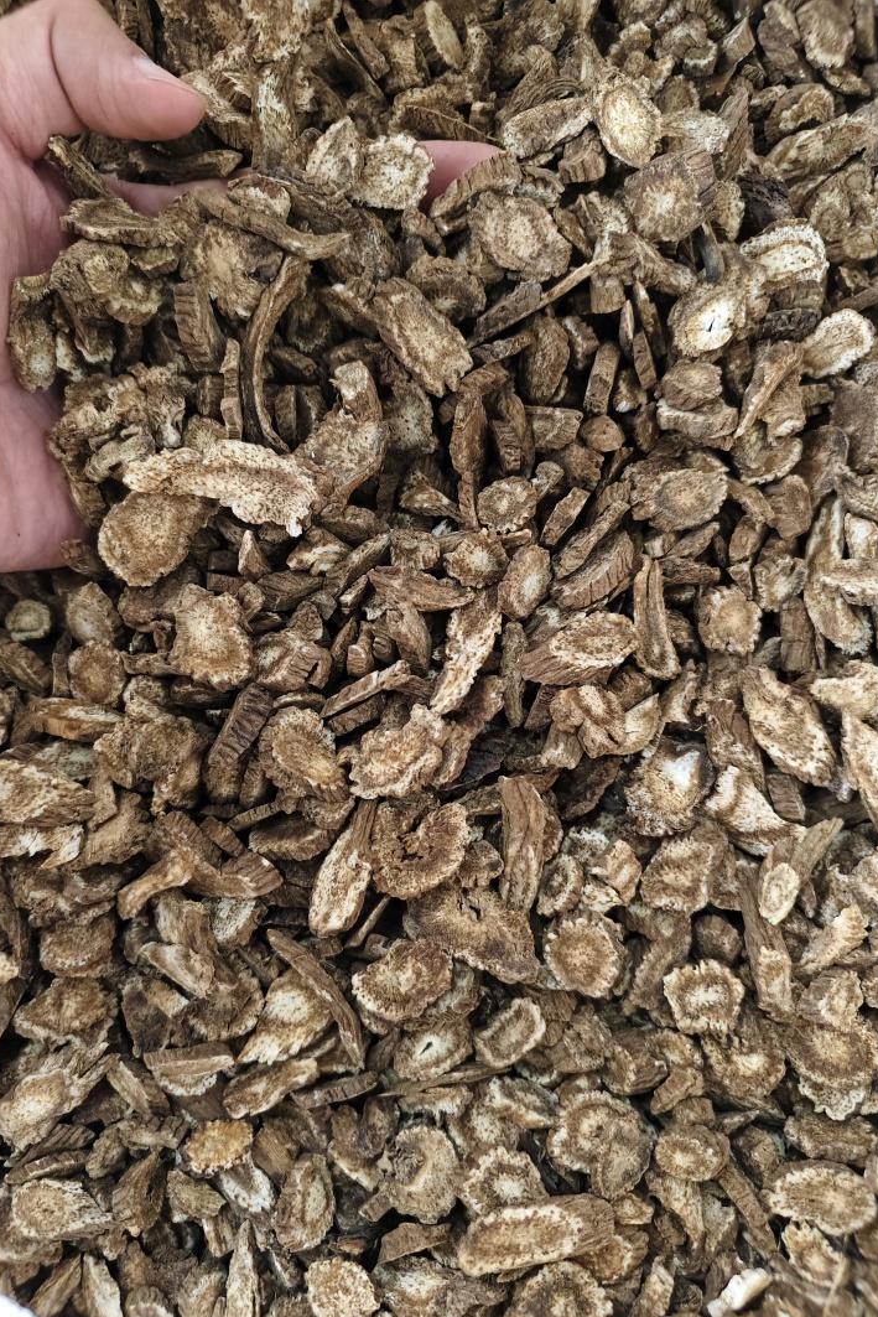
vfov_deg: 73.7
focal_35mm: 24
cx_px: 406
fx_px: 878
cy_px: 660
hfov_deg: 53.1
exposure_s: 1/510
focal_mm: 5.56
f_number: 1.88
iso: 3123
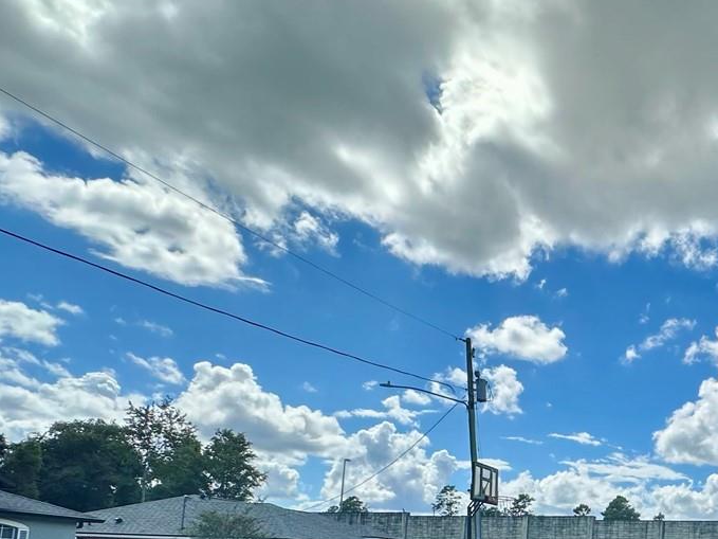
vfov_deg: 38.6
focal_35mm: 33
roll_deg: -2.1
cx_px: 794
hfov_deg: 42.9
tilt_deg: +5.5
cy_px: 525
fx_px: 684
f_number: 2.2
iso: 50
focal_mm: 2.22
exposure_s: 1/2020
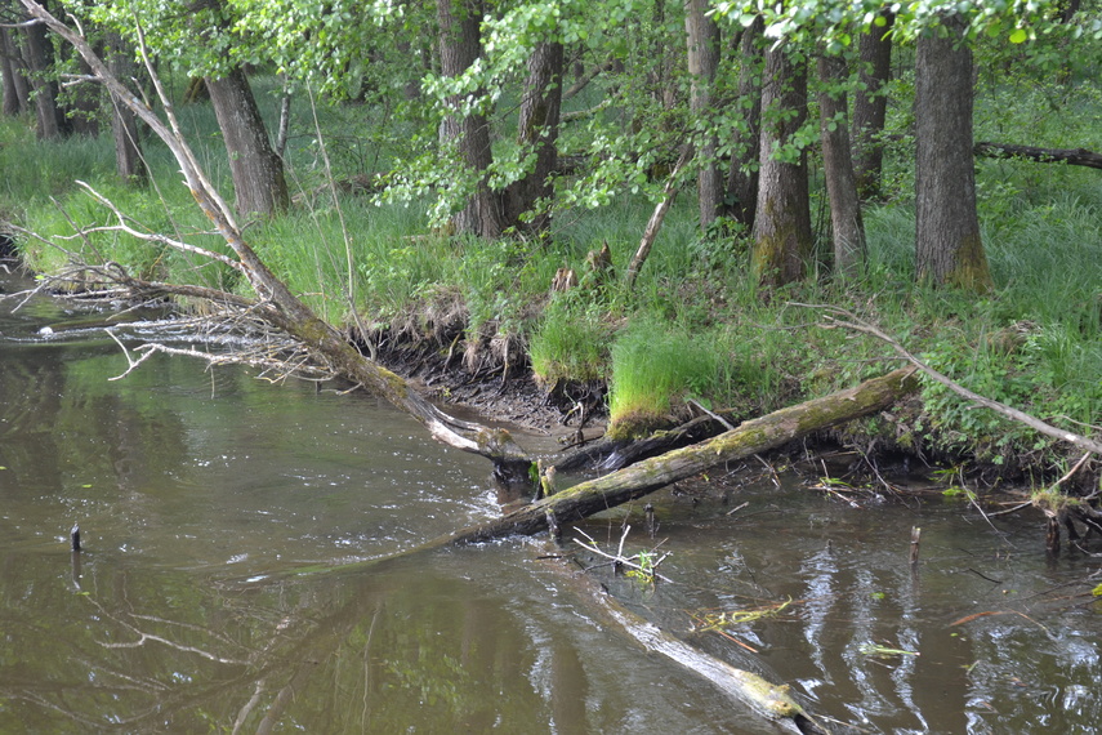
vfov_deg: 18.9
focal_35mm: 72
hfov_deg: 28.1
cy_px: 368
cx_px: 551
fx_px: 2204
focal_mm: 48
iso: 400
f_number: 5.6
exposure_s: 1/125
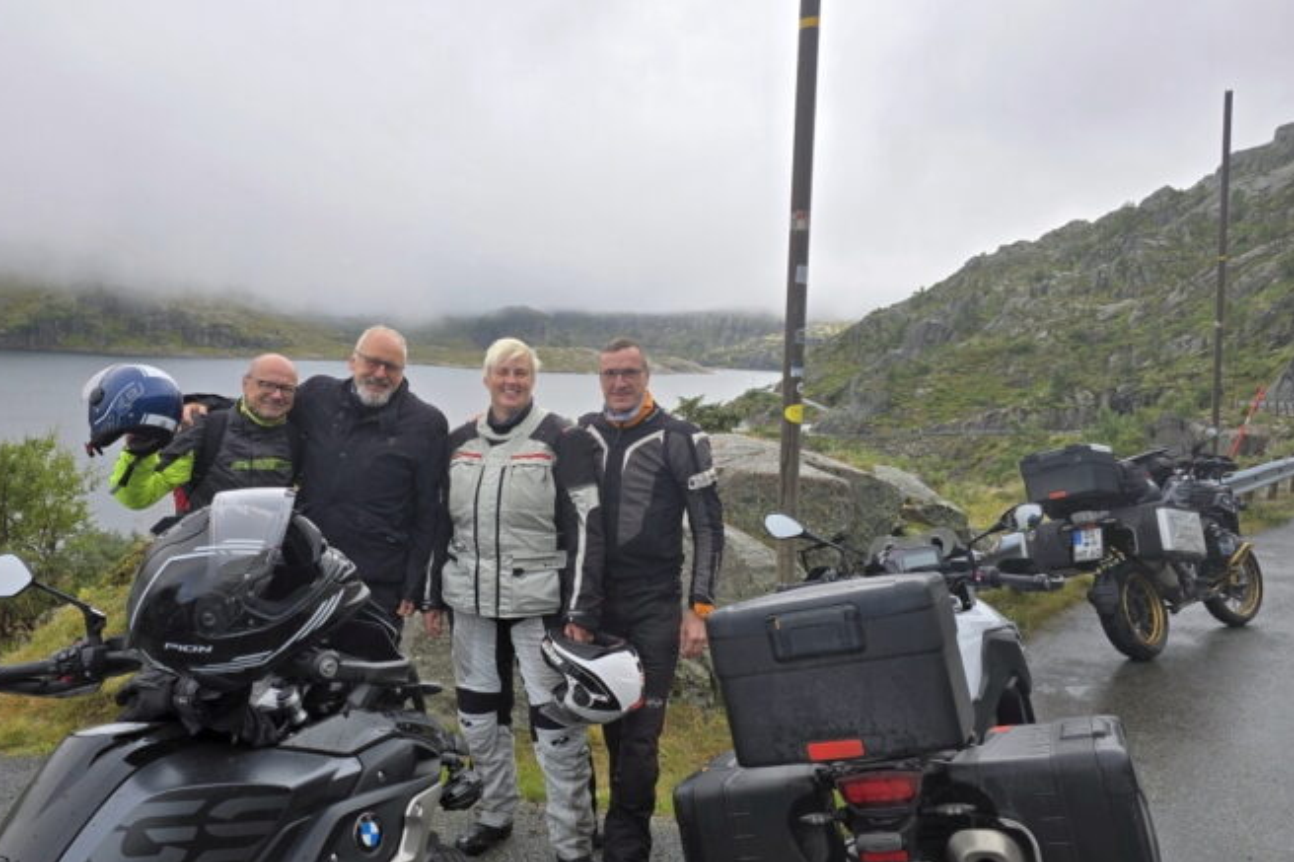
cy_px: 440
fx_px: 1006
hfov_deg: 65.1
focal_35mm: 28
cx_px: 544
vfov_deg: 46.4
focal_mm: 6.3
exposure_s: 1/294
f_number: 1.7
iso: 12
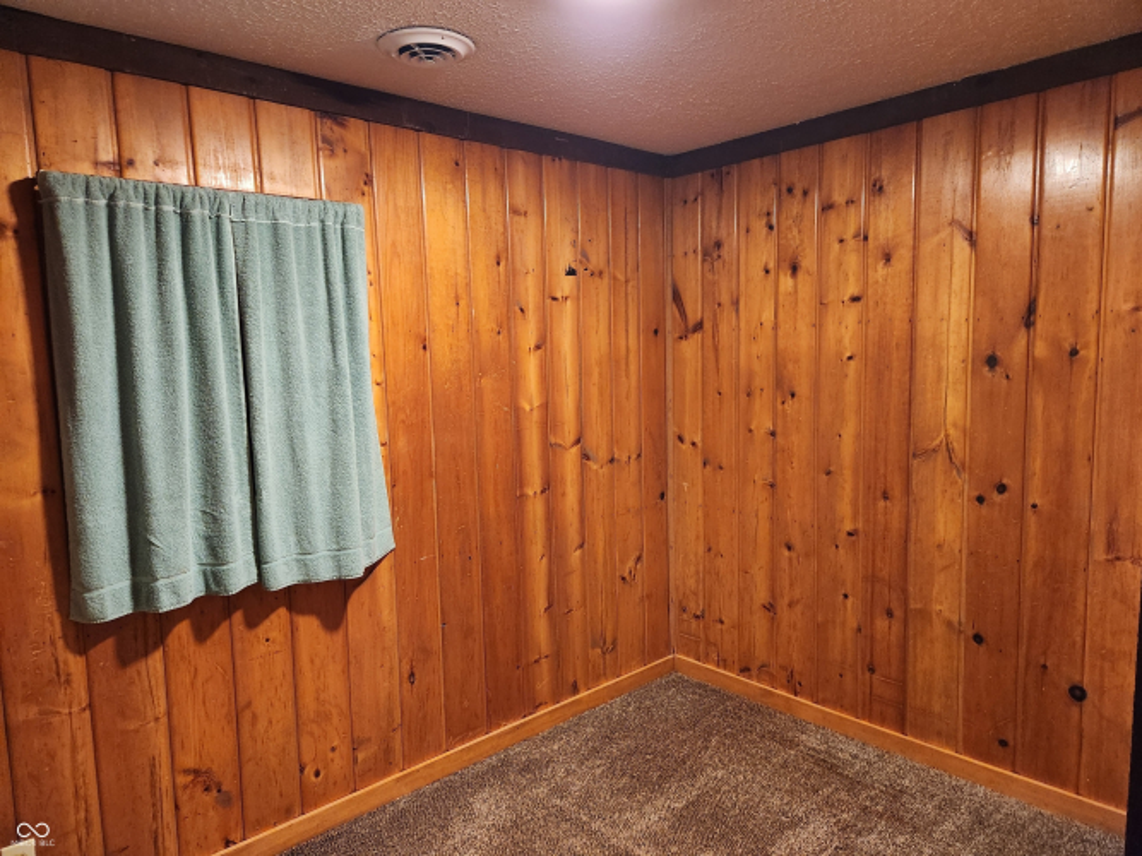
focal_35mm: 23
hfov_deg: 73.9
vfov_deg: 58.9
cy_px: 428
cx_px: 571
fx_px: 759
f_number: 1.8
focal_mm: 5.4
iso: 1000
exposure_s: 1/120
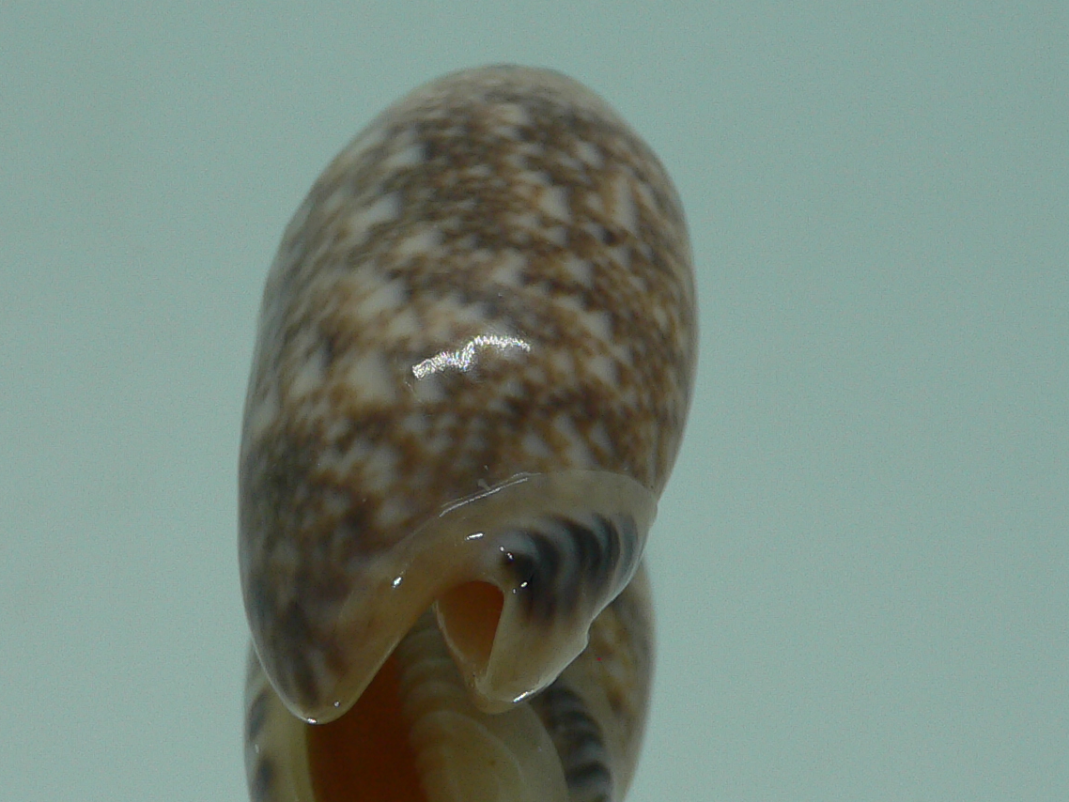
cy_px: 519
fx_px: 1915
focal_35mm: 62
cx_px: 493
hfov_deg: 31.2
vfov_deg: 23.6
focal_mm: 4.6
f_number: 2.8
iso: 80
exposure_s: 1/60
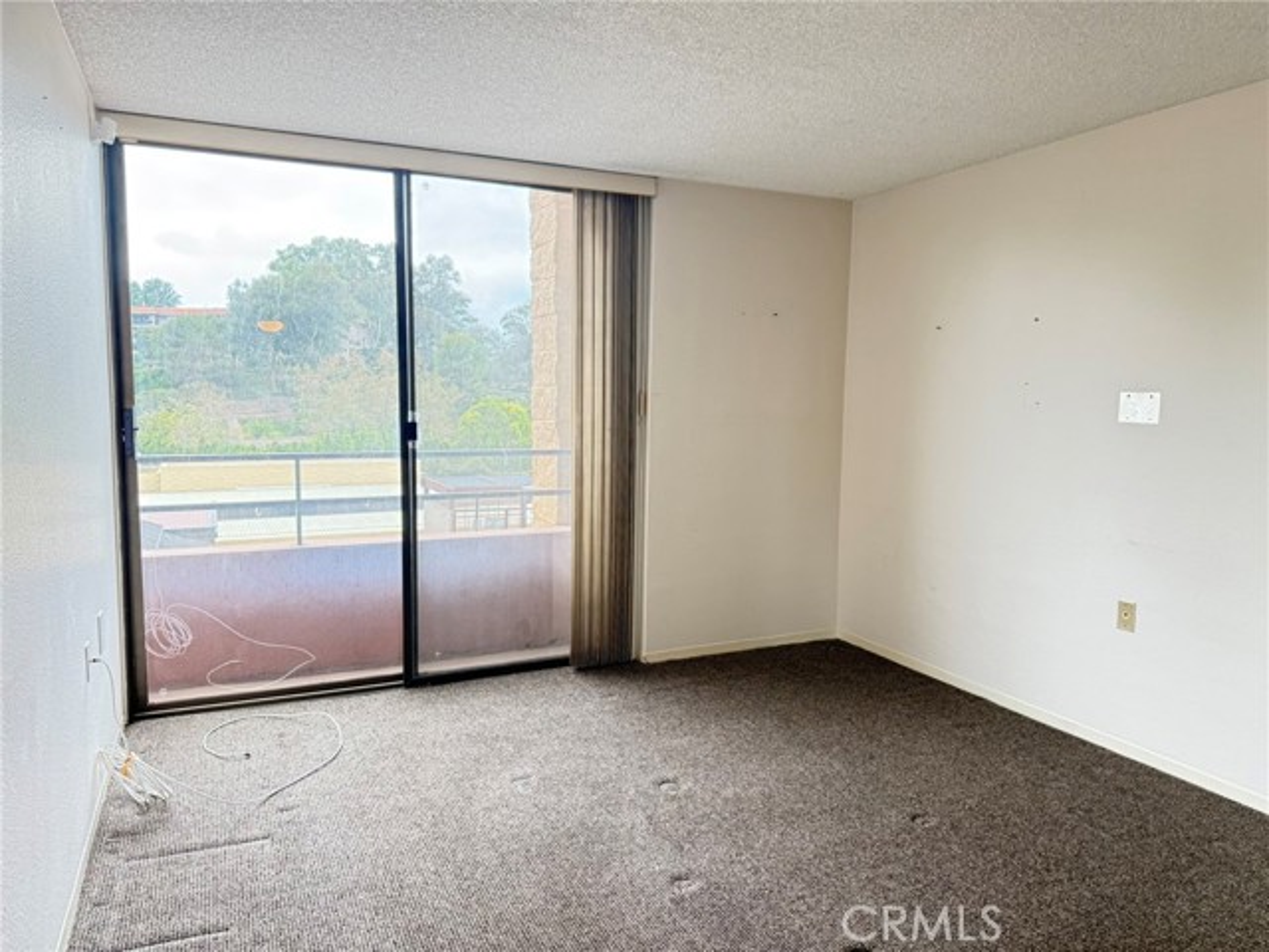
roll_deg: -1.3
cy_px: 476
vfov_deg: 56.8
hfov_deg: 71.6
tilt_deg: -5.0
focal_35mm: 24
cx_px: 634
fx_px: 880
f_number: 1.78
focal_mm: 6.76
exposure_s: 1/60
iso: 400
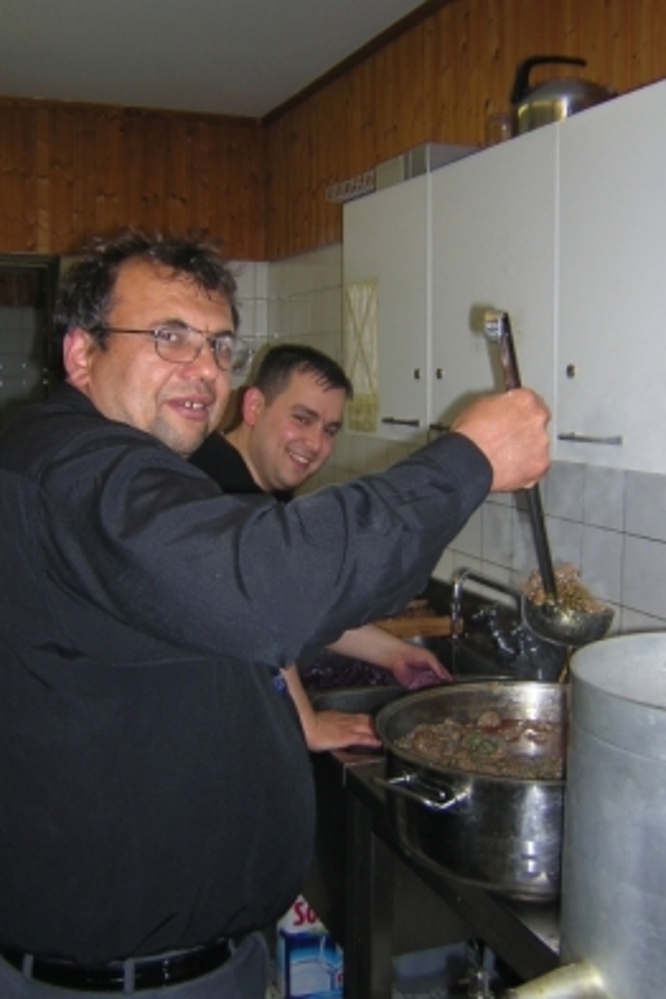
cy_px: 494
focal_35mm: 38
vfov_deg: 50.7
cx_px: 361
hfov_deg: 35.0
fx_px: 1054
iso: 118
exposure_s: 1/60.1
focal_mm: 4.7
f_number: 2.6
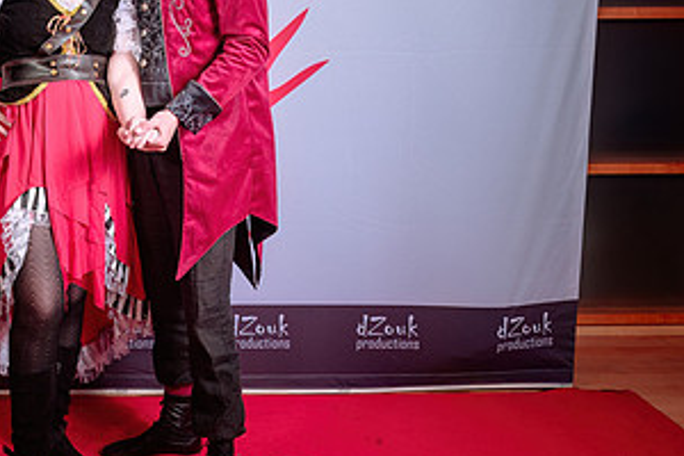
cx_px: 100
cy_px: 101
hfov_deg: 34.7
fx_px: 1045
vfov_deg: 24.3
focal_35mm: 55
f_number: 4
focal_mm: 25.5
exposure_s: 1/200
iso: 100
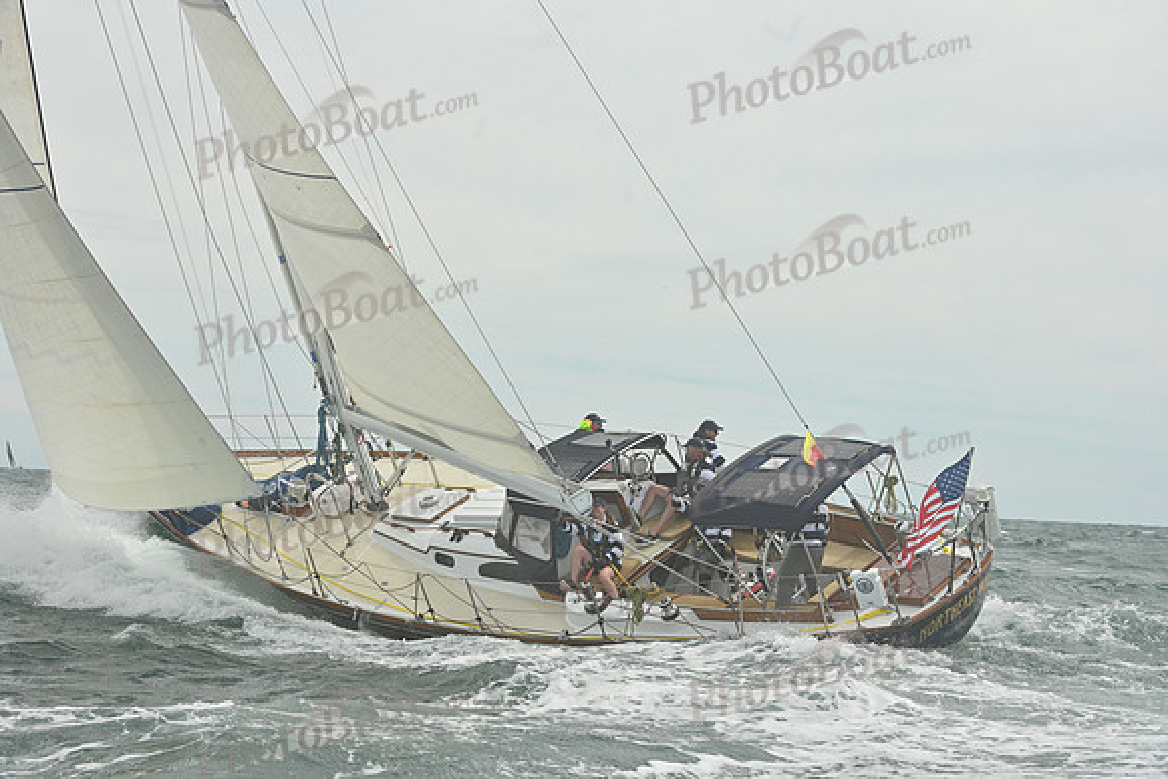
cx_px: 584
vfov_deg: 19.5
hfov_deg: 28.8
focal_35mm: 70
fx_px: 2272
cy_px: 390
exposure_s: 1/1250
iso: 320
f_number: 10
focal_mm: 70
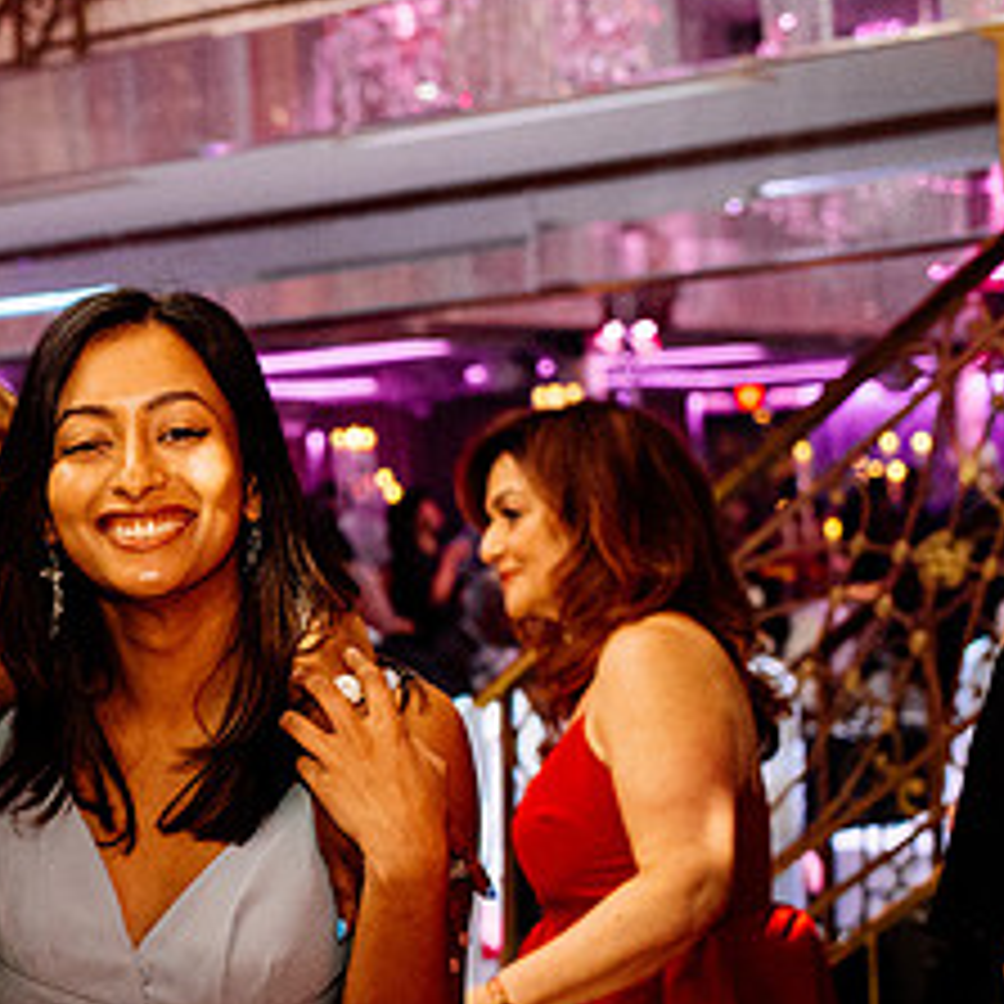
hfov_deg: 16.9
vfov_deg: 17.8
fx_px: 3183
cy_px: 768
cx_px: -304
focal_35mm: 97
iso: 2000
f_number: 2.8
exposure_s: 1/200
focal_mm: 35
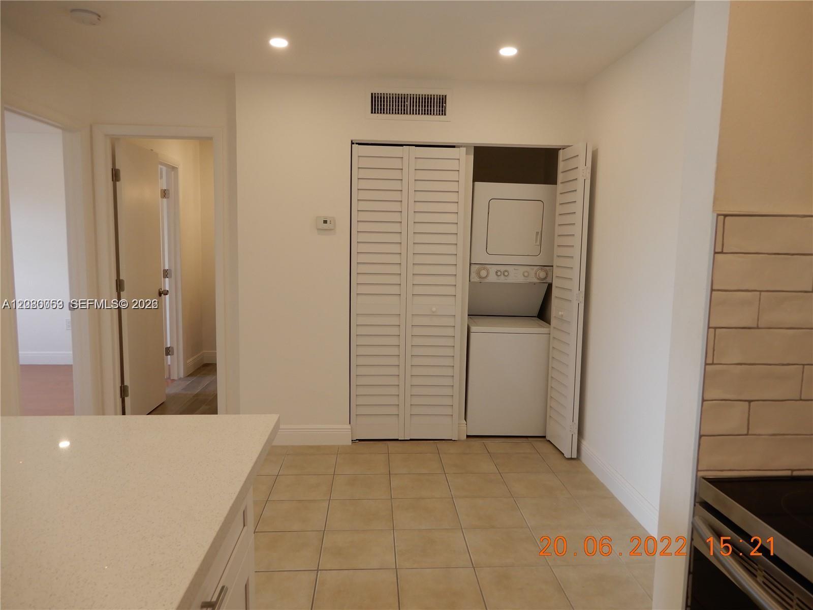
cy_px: 305
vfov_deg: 56.8
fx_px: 564
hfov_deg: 71.6
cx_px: 406
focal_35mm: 24
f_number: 3.4
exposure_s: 1/40
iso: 80
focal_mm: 4.3
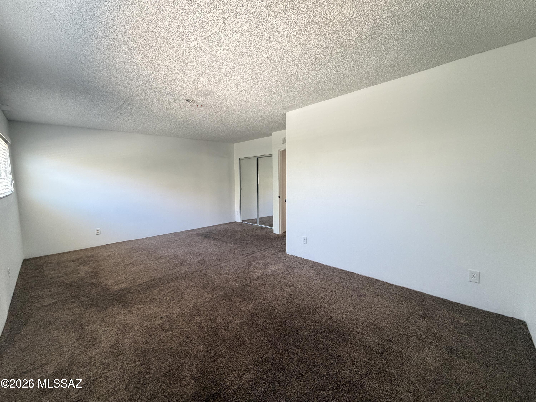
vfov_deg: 85.7
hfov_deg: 102.1
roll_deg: +1.0
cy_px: 201
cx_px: 268
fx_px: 217
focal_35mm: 14
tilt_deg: -4.8
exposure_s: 1/60
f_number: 2.2
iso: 400
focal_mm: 2.22
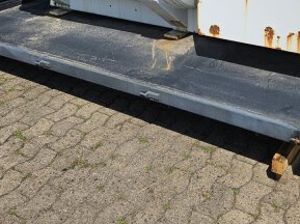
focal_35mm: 51
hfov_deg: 37.4
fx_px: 441
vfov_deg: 27.6
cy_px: 27
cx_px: 175
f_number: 1.8
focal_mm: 5.4
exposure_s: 1/3446
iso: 25
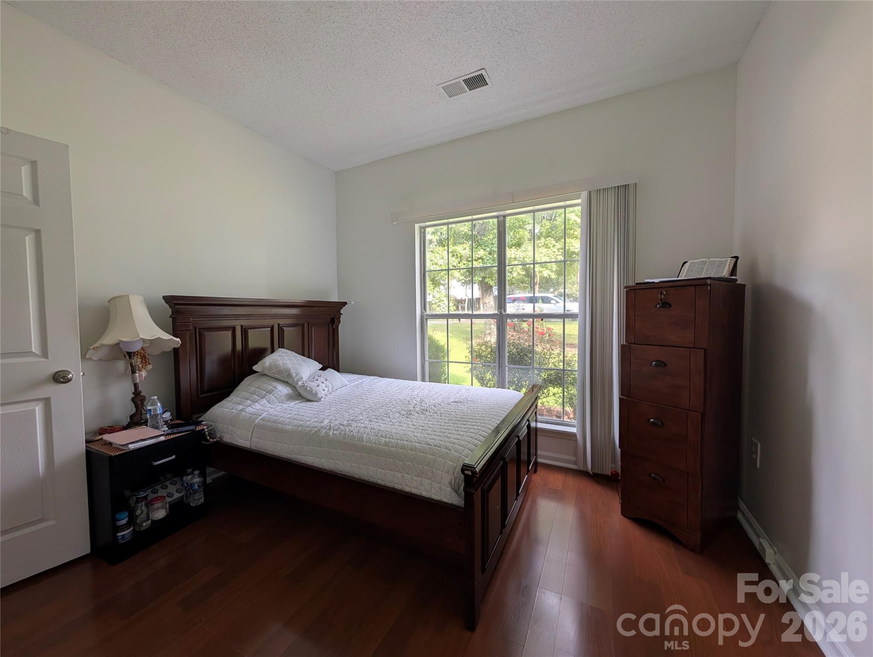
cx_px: 436
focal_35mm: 12
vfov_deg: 94.6
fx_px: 303
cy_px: 328
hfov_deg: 110.5
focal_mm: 2.02
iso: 48
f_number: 1.7
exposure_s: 1/107
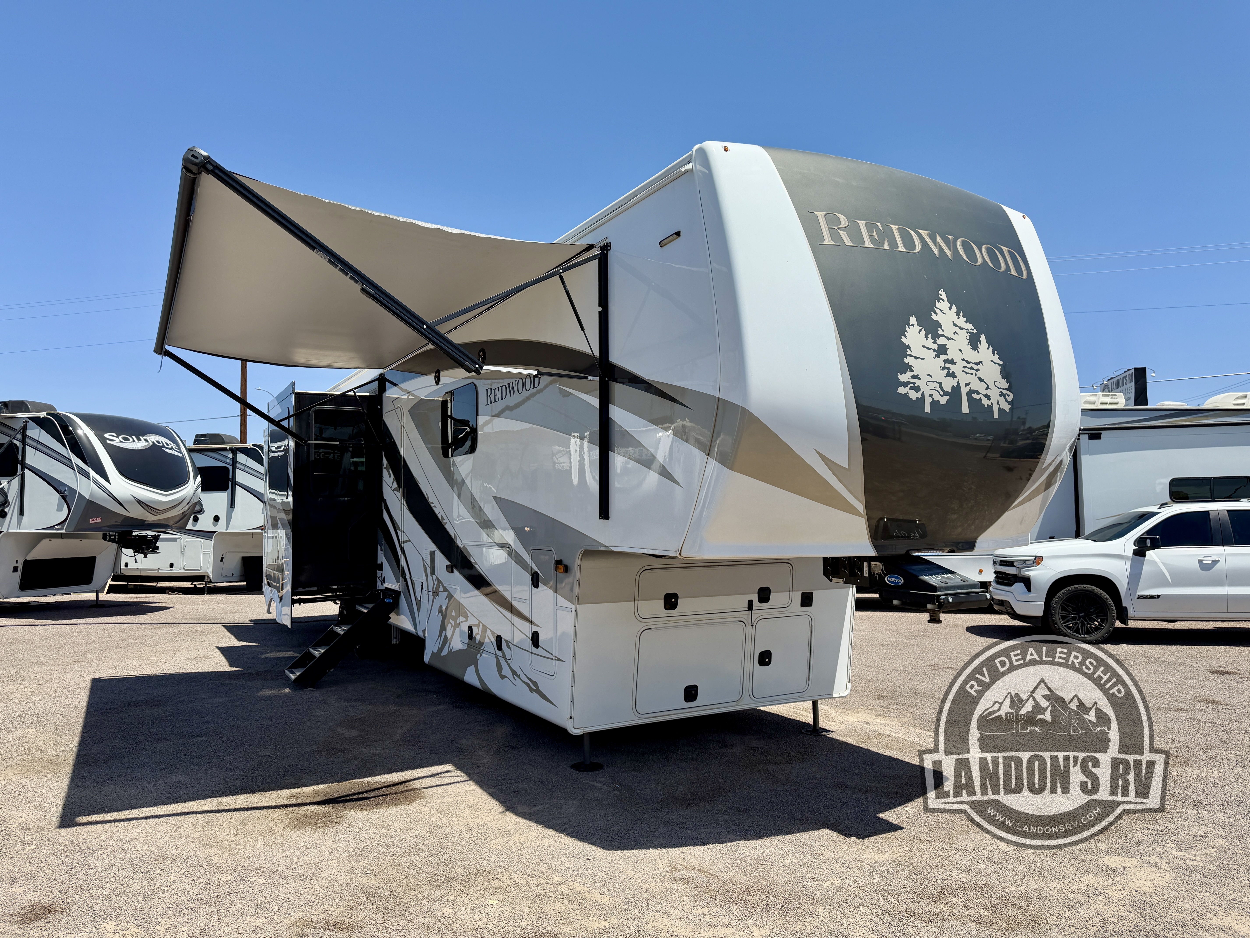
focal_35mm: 24
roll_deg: +0.5
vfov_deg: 56.8
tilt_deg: +4.9
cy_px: 469
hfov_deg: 71.6
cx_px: 625
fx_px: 867
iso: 80
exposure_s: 1/4975
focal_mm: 6.76
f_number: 1.78
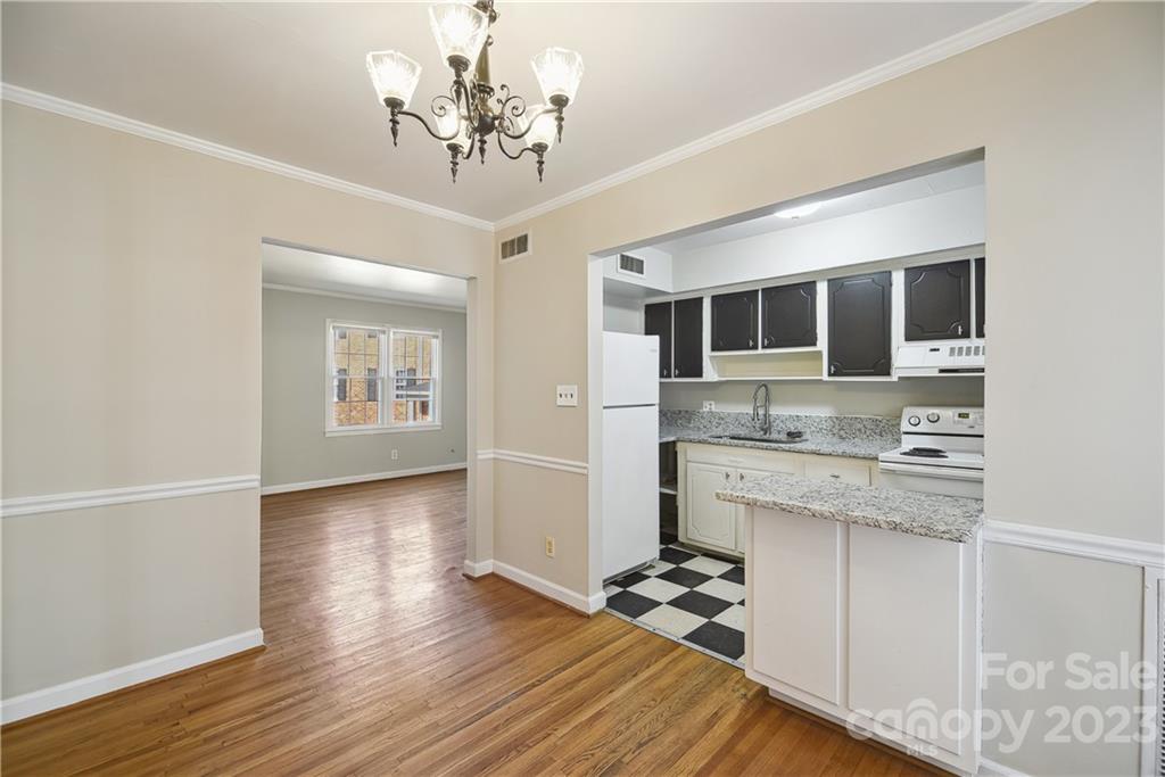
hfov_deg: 100.4
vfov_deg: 77.3
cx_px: 582
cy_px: 388
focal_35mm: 15
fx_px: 485
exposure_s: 1/4
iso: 100
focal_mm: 15
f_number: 8
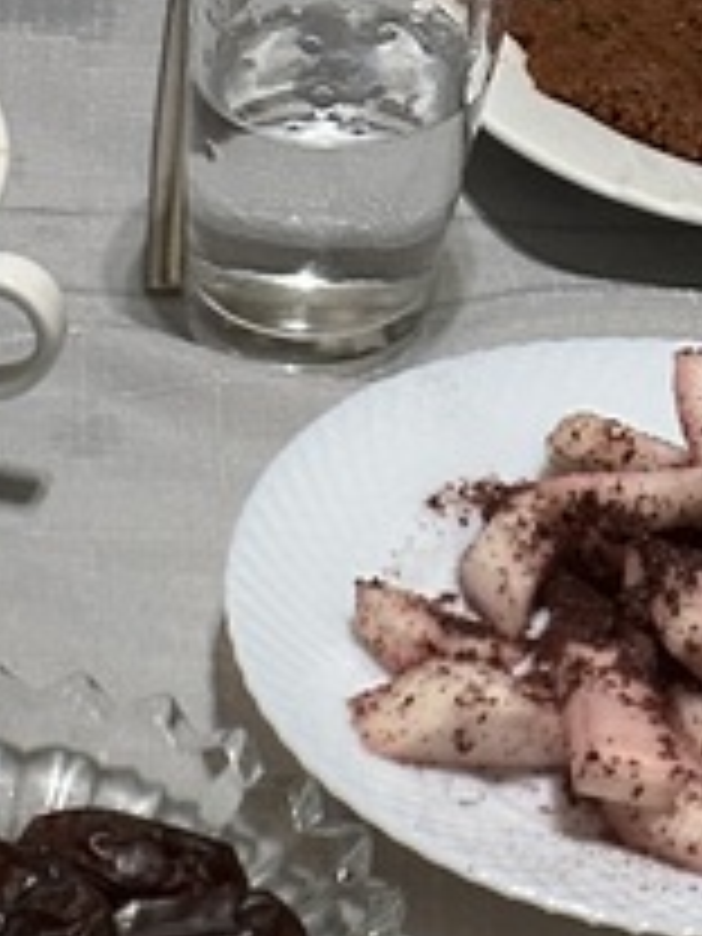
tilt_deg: -63.1
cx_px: -333
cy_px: 2048
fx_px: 2866
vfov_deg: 14.3
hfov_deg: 13.2
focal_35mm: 106
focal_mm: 6.86
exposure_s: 1/50
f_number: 1.78
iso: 320
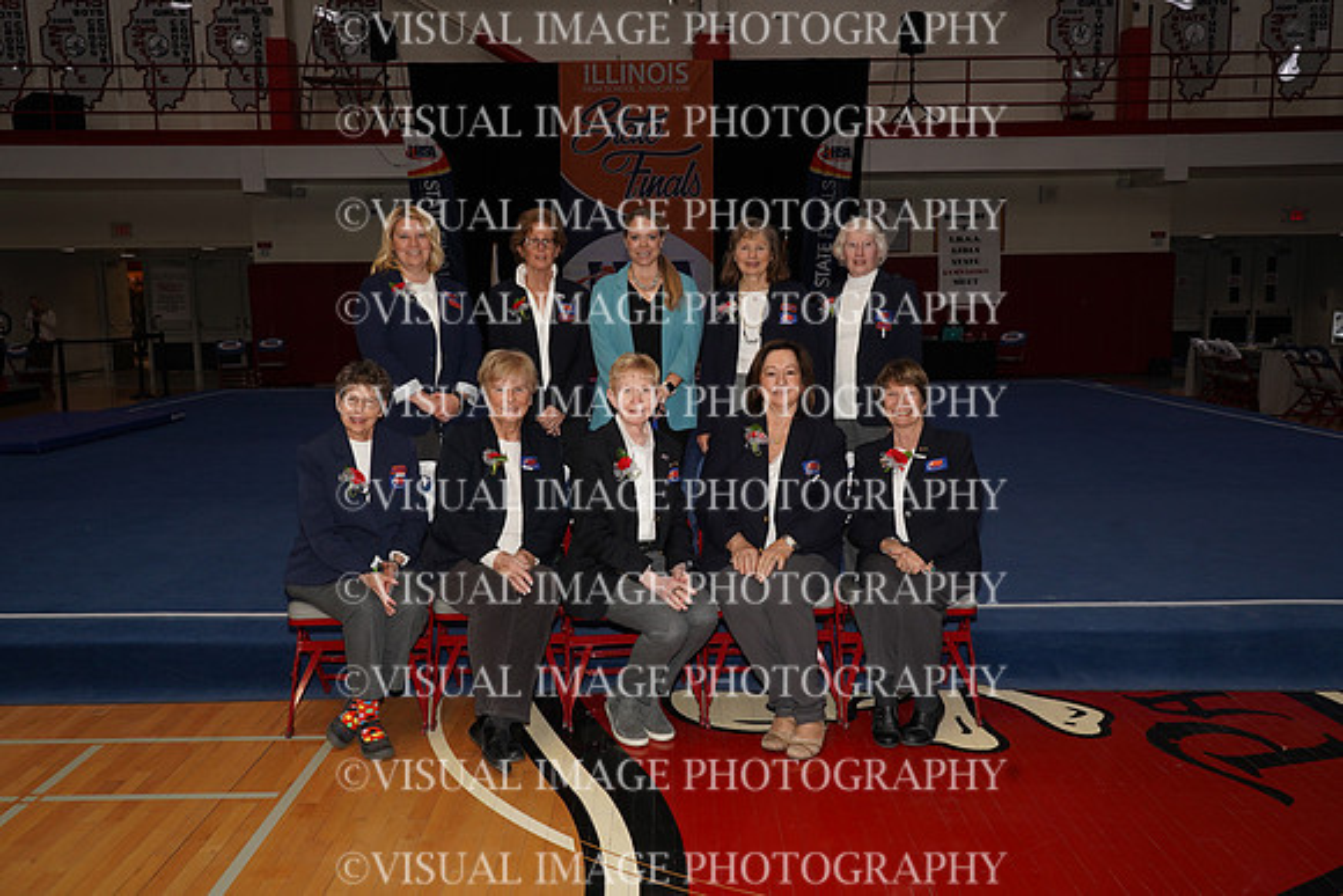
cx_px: 672
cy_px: 448
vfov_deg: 43.6
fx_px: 1119
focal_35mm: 30
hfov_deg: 61.9
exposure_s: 1/60
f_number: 8
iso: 800
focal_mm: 30
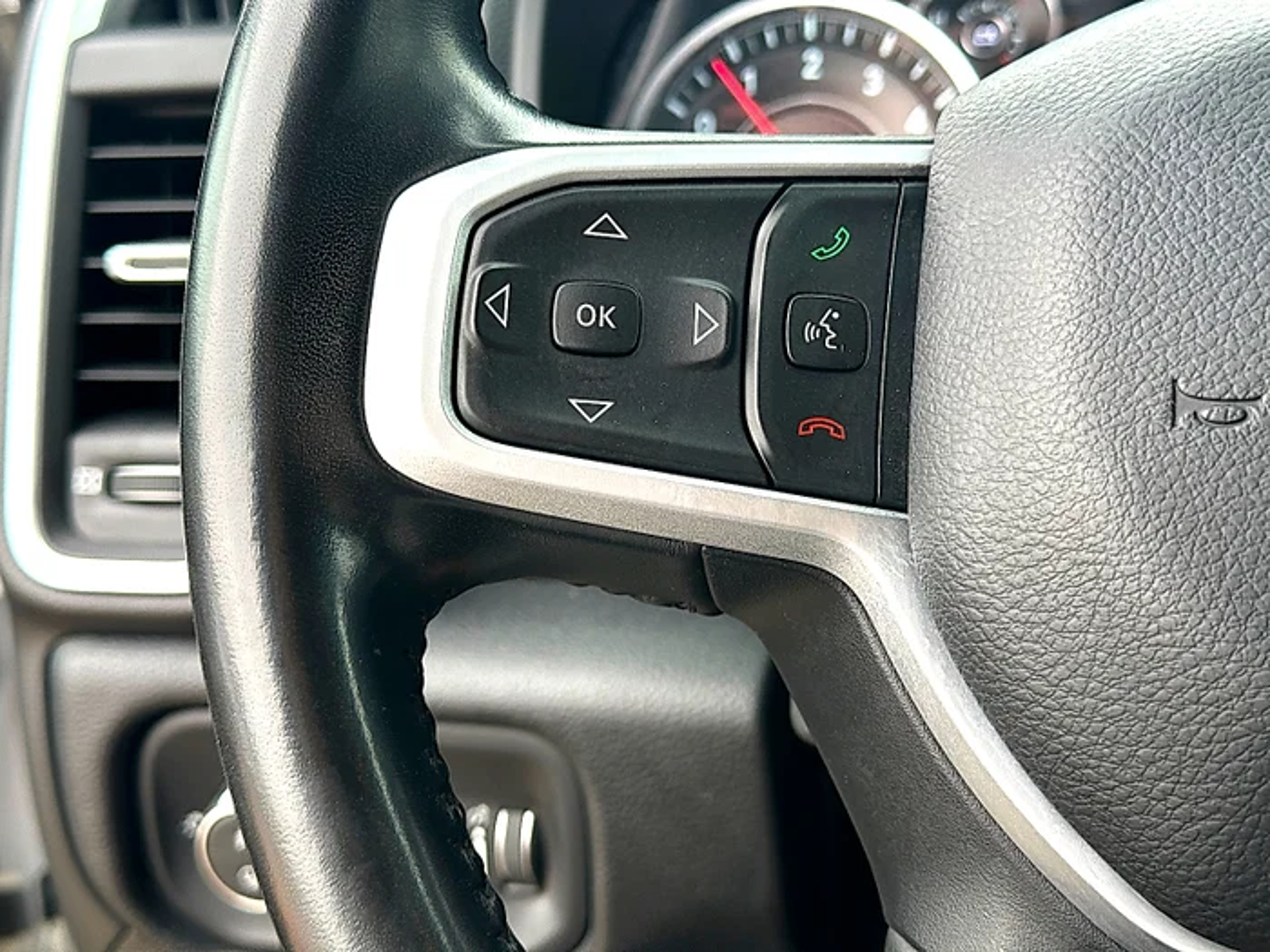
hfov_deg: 39.7
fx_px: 1761
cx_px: 635
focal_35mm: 48
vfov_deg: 30.3
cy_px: 476
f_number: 1.78
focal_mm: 6.86
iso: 50
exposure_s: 1/133
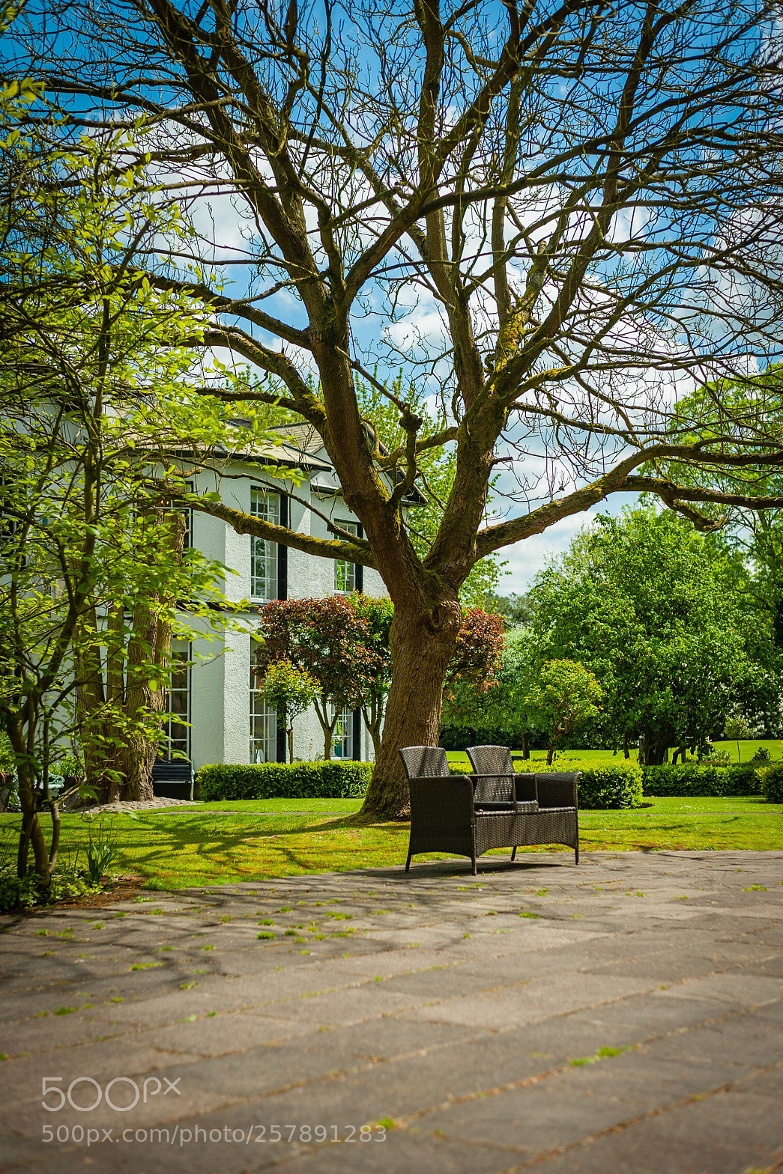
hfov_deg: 26.5
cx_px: 394
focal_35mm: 51
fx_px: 1664
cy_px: 594
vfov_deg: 38.9
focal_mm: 50
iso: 200
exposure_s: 1/3200
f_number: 2.8
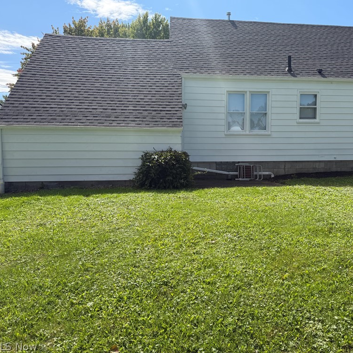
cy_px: 173
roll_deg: +0.2
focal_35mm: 29
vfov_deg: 55.6
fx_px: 335
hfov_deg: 54.7
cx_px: 230
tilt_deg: -4.7
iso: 80
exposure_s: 1/4167
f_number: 1.78
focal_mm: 6.76
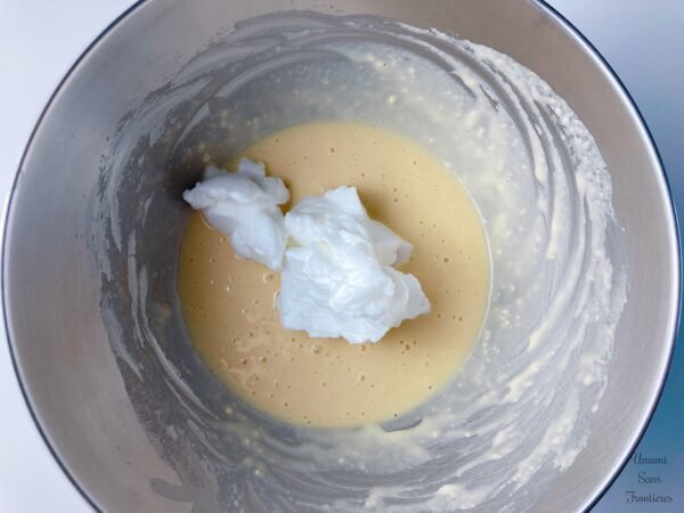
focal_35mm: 28
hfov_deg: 63.4
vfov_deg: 49.7
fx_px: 553
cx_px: 342
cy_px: 256
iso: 32
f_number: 1.8
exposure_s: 1/100
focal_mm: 3.99
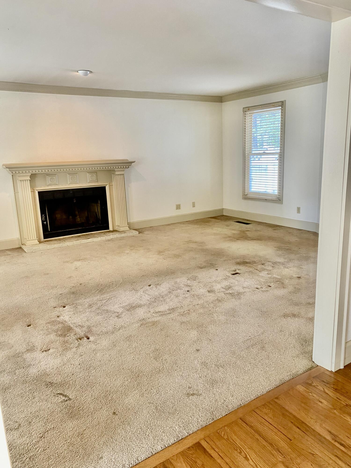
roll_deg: +1.9
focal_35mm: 26
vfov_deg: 67.3
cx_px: 176
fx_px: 352
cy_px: 234
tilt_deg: -11.7
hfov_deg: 53.1
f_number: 1.8
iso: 160
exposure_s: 1/60
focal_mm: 4.25
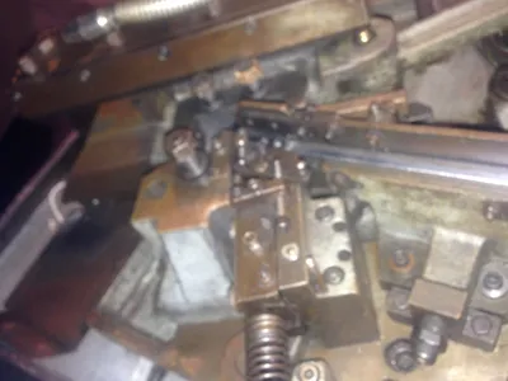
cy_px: 190
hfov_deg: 55.4
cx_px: 254
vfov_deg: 42.9
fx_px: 484
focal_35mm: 33
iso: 160
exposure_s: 1/16
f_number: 2.4
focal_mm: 4.12
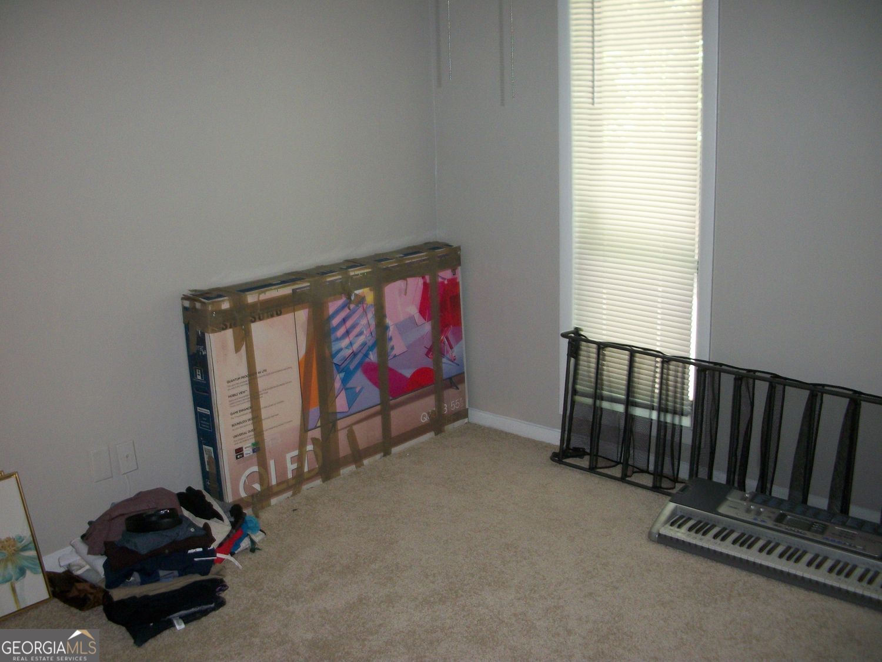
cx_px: 441
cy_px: 331
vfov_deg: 40.7
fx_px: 892
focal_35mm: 35
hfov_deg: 52.6
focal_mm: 6.3
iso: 160
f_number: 3.1
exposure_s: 1/40
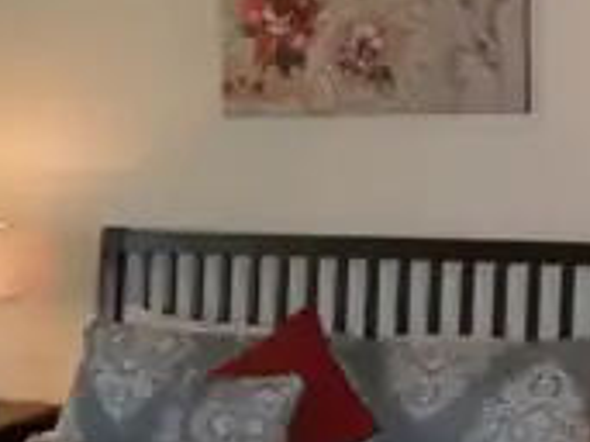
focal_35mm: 82
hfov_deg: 22.9
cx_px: 593
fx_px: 1397
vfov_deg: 17.9
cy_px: 335
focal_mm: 6.3
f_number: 3
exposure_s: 1/45
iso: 200
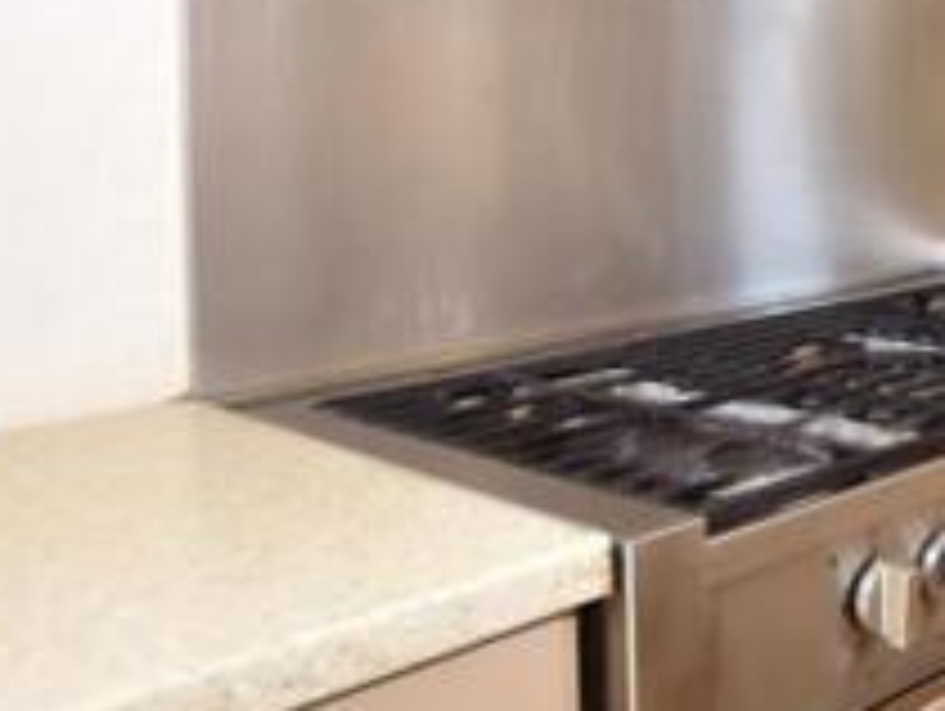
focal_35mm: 45
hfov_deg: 32.6
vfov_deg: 31.0
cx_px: 1197
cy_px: 88
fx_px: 1230
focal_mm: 10
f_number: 5
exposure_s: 1/60
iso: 200
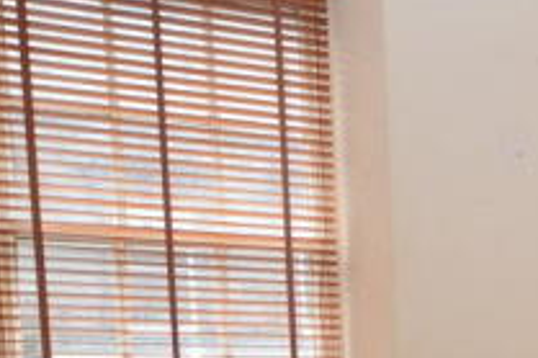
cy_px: 489
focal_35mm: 66
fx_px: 986
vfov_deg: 18.8
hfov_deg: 25.3
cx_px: 741
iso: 160
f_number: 5
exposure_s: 1/100
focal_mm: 14
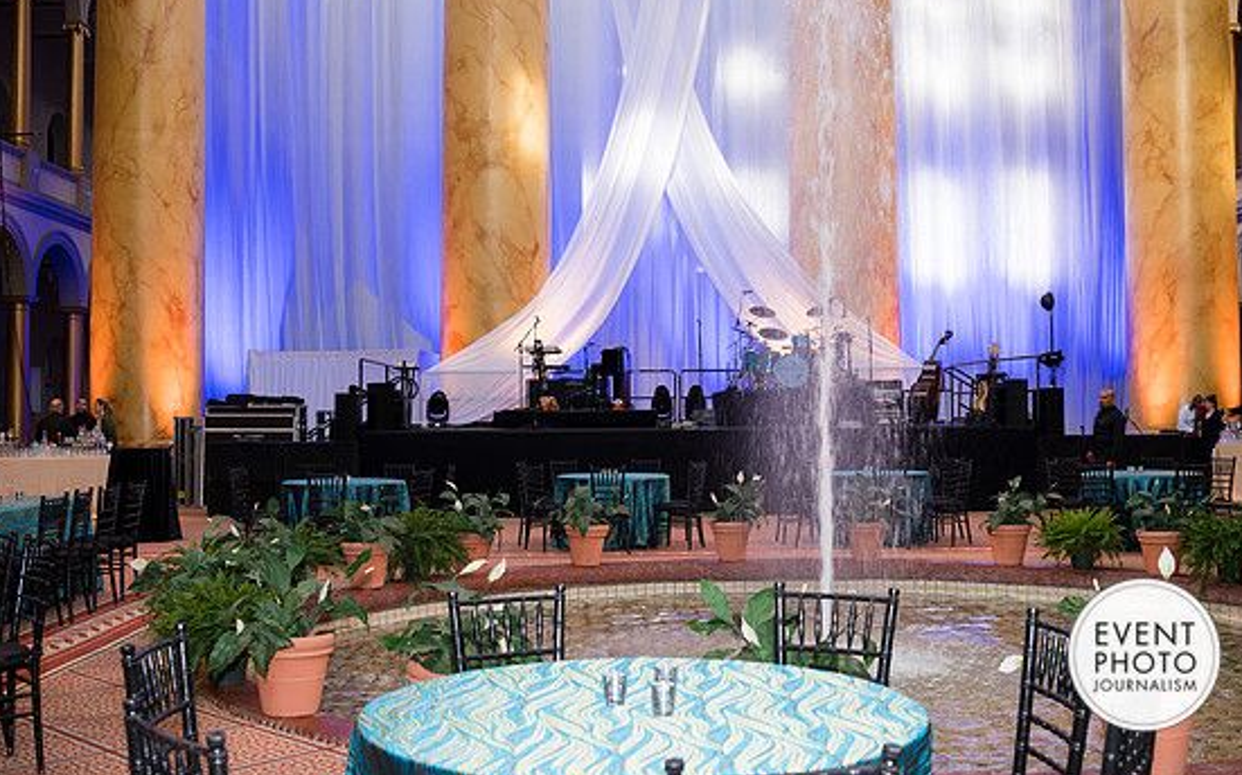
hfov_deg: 50.4
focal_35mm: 39
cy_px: 372
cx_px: 643
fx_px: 1320
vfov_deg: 32.7
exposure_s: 1/100
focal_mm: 35
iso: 800
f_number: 4
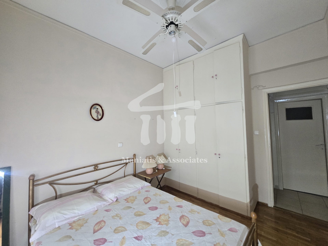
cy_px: 123
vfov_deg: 89.9
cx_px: 164
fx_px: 123
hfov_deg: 106.2
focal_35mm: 13
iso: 800
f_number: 2.2
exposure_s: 1/100
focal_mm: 2.2
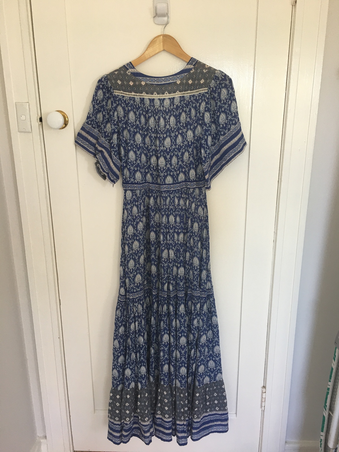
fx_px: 379
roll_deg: -0.1
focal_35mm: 29
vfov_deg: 61.7
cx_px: 170
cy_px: 226
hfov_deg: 48.2
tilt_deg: -14.7
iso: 32
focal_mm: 4.15
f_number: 2.2
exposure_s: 1/17
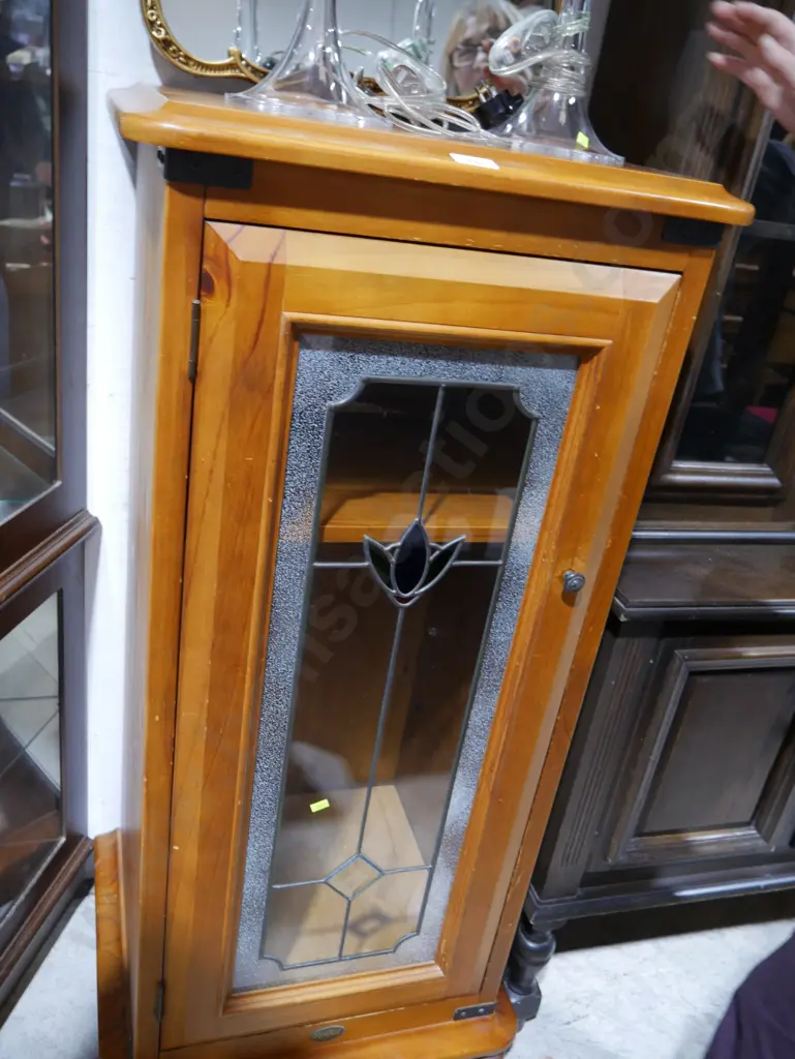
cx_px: 398
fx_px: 857
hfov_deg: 49.8
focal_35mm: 28
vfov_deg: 63.4
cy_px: 530
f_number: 3.5
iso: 1000
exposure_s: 1/60
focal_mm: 14
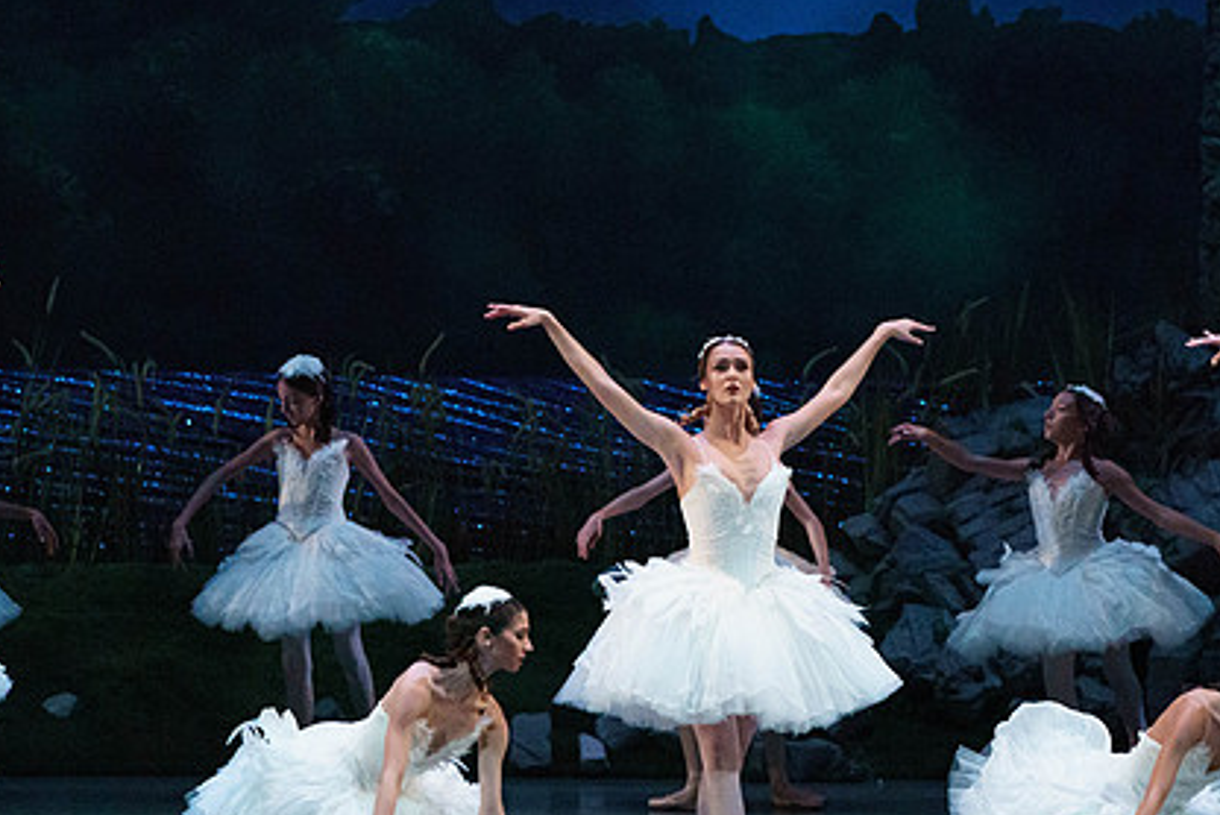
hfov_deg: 5.3
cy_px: 529
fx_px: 13192
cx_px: 786
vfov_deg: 3.5
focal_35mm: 389
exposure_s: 1/250
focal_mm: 279
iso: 8000
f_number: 5.6
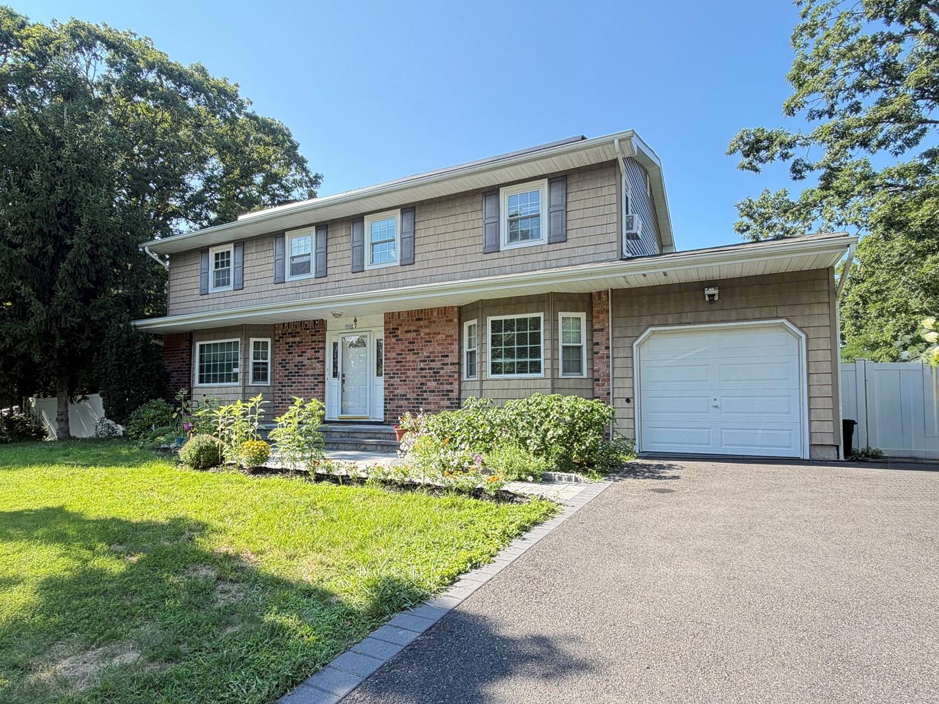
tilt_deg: +3.9
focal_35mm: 20
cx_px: 442
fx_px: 542
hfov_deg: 81.7
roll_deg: +0.4
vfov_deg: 65.8
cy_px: 381
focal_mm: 2.22
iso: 40
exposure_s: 1/140
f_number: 2.2
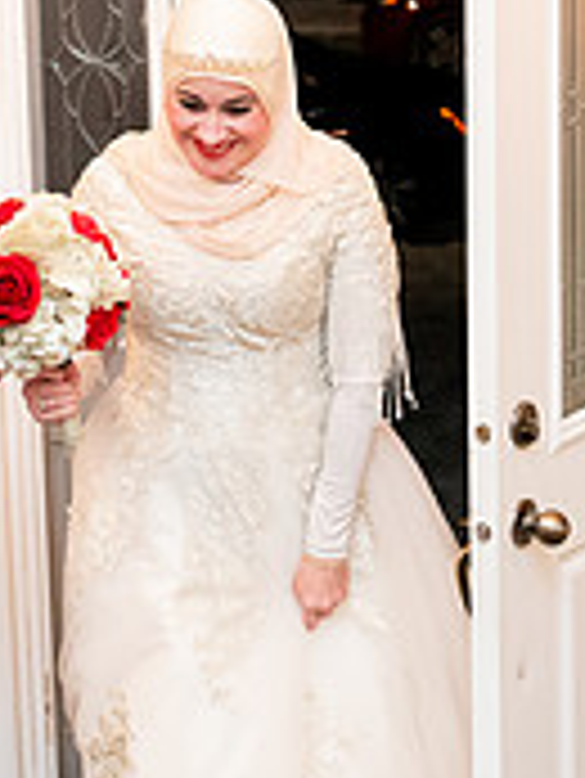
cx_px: 310
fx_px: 2543
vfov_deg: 17.4
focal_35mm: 113
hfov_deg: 13.1
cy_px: 254
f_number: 2.8
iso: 4000
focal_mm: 35
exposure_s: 1/160
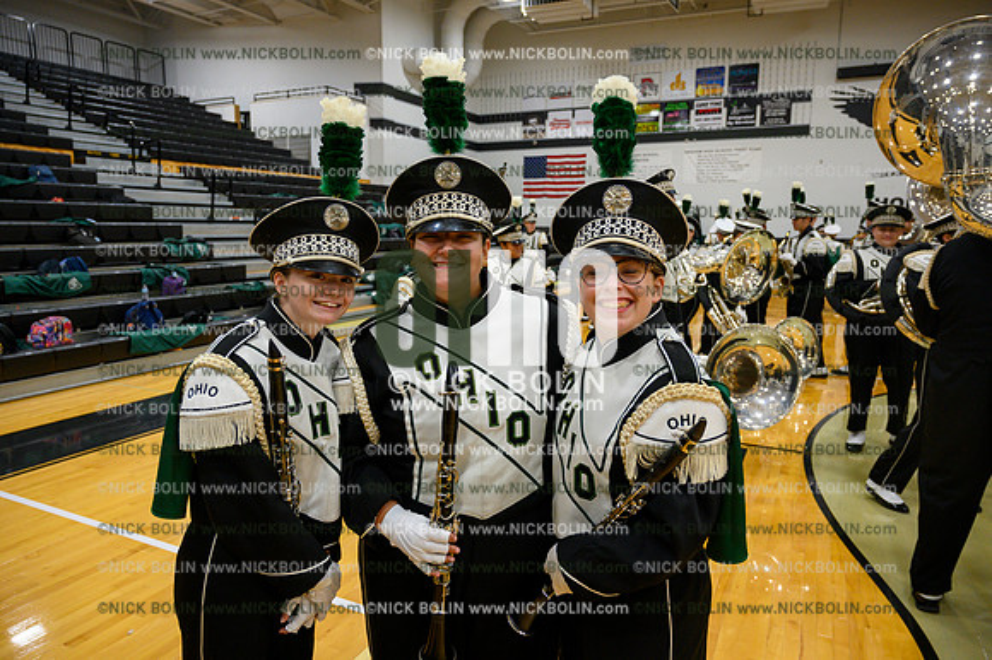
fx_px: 661
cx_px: 496
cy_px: 330
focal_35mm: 24
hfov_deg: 73.8
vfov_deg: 53.1
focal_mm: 24
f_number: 4
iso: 1250
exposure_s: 1/250
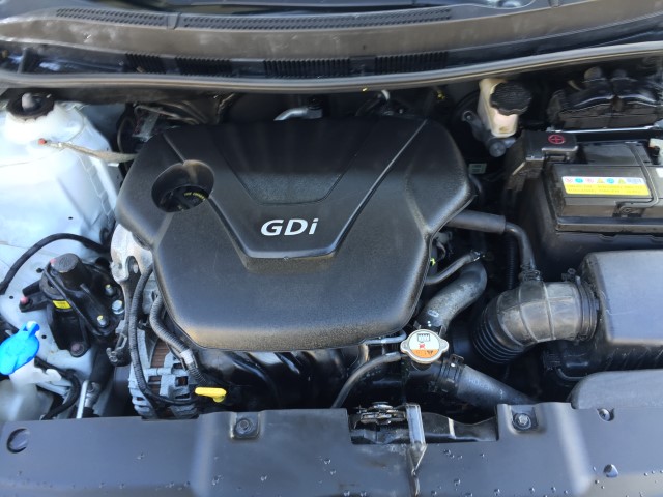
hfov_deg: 61.7
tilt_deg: -49.5
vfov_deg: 48.2
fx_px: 555
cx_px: 332
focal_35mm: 29
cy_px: 248
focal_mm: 4.15
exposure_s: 1/30
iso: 32
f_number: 2.2
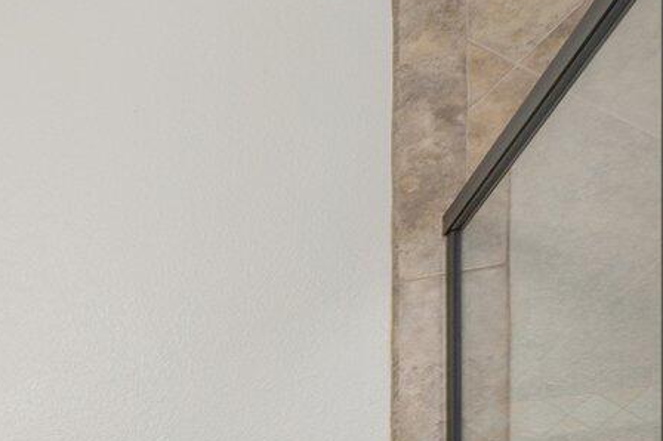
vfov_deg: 16.6
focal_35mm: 64
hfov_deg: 18.5
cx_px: -696
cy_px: 852
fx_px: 1178
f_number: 9
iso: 320
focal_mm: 14
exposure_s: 1/60
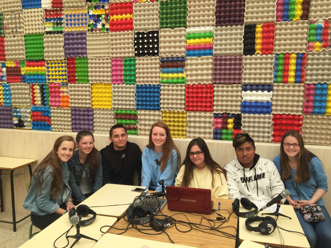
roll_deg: +0.0
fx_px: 277
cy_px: 124
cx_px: 166
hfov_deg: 61.7
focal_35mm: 29
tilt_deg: -7.9
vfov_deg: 48.2
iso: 32
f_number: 2.2
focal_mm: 4.15
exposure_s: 1/648
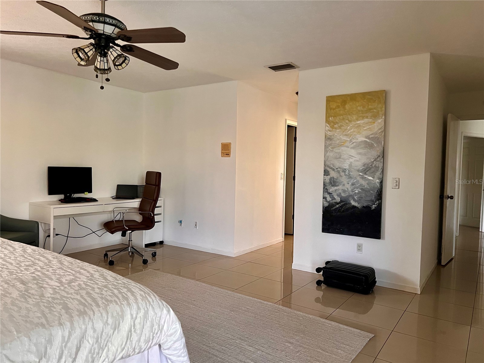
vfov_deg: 53.1
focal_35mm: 26
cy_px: 182
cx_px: 242
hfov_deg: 67.3
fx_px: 364
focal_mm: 5.7
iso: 400
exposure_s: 1/60
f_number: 1.5
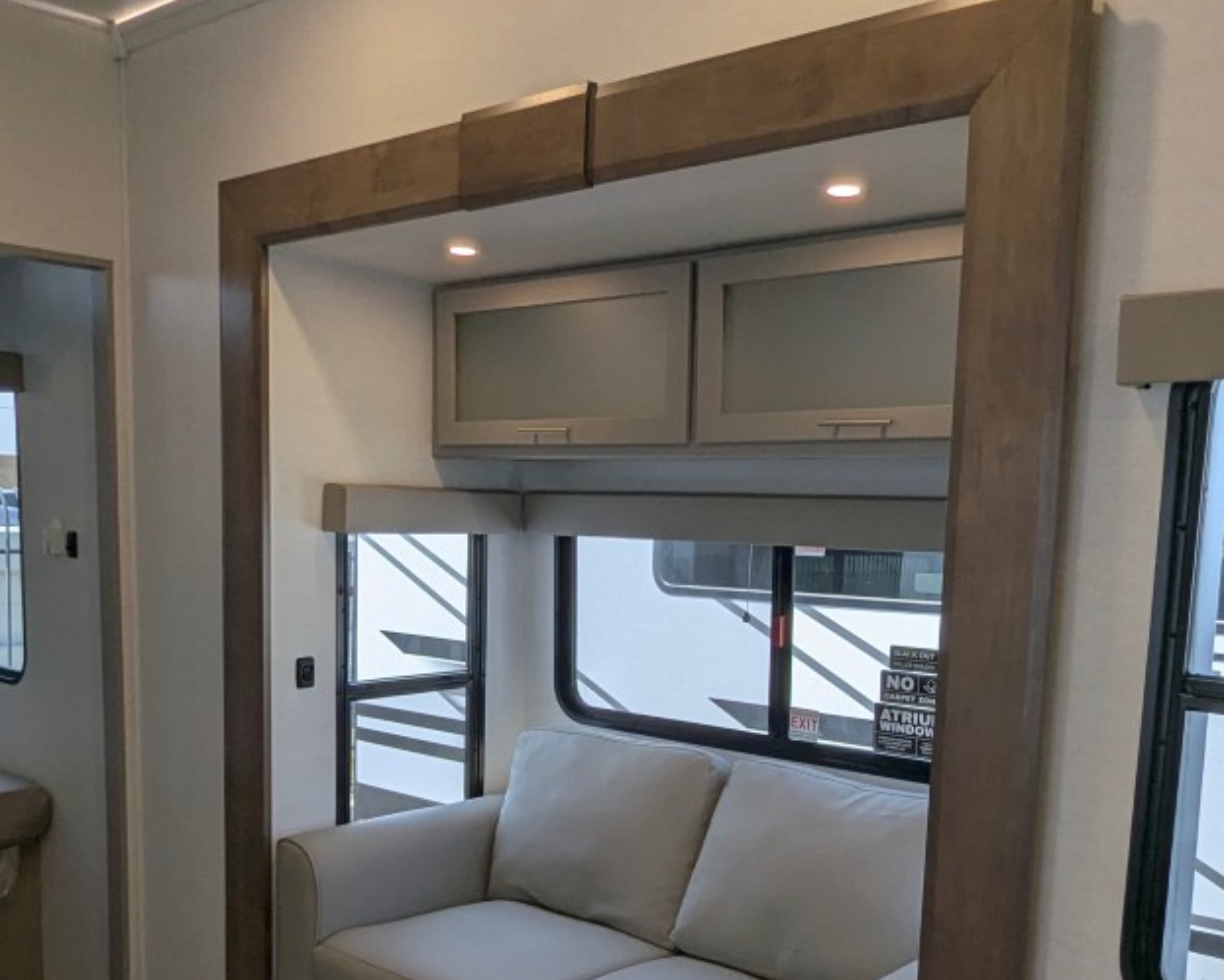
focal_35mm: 35
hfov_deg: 51.5
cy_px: 678
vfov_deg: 41.5
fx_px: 1268
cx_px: 596
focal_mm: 2.35
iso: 64
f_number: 2.2
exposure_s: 1/253
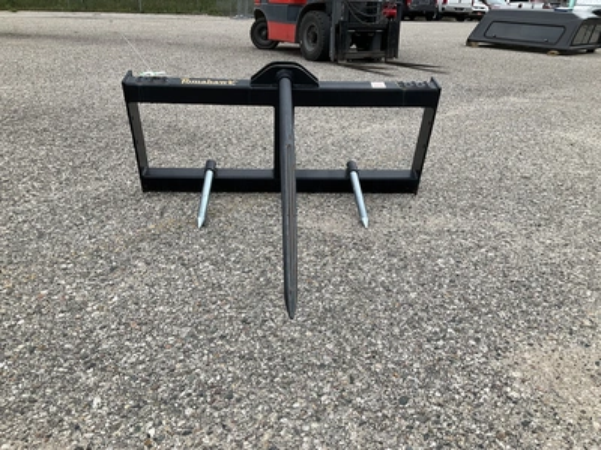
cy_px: 225
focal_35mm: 29
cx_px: 300
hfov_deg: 61.7
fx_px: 503
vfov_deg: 48.2
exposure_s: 1/883
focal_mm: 3
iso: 25
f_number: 1.8
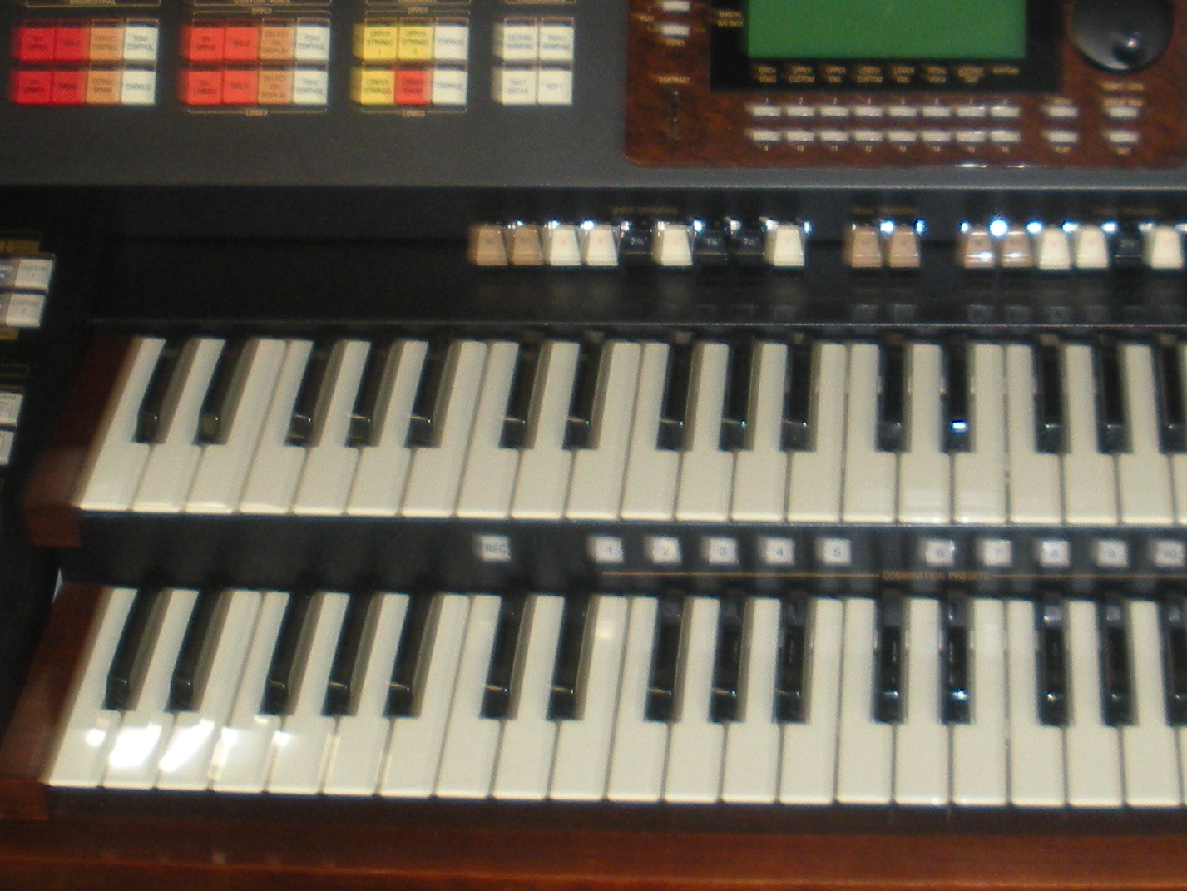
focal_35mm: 92
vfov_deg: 16.0
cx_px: 873
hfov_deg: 21.1
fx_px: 3156
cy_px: 309
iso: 135
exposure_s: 1/30
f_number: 3.5
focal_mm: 6.3
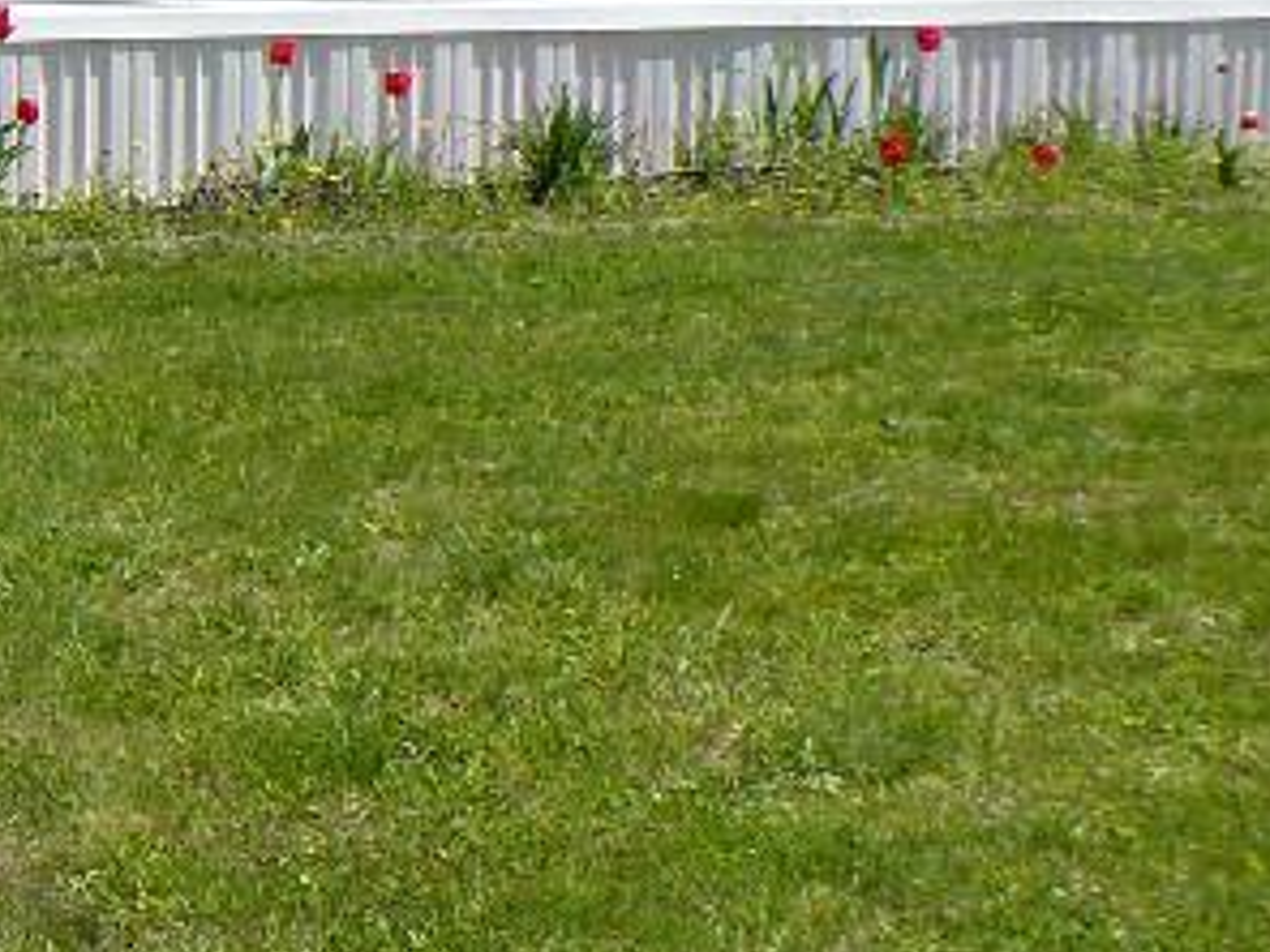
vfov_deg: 11.6
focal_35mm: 128
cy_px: 352
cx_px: -768
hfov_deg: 14.2
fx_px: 4696
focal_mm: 6.1
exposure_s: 1/160
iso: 100
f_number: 8
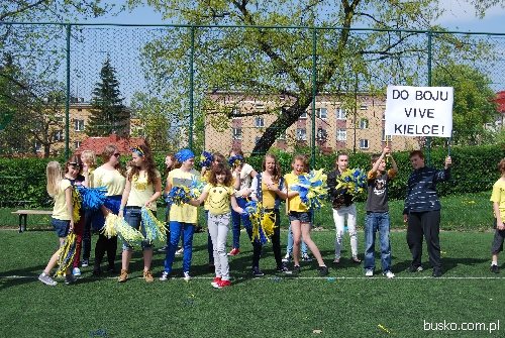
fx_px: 674
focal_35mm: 48
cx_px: 252
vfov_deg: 28.2
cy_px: 169
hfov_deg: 41.1
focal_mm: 32
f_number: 8
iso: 100
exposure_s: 1/250
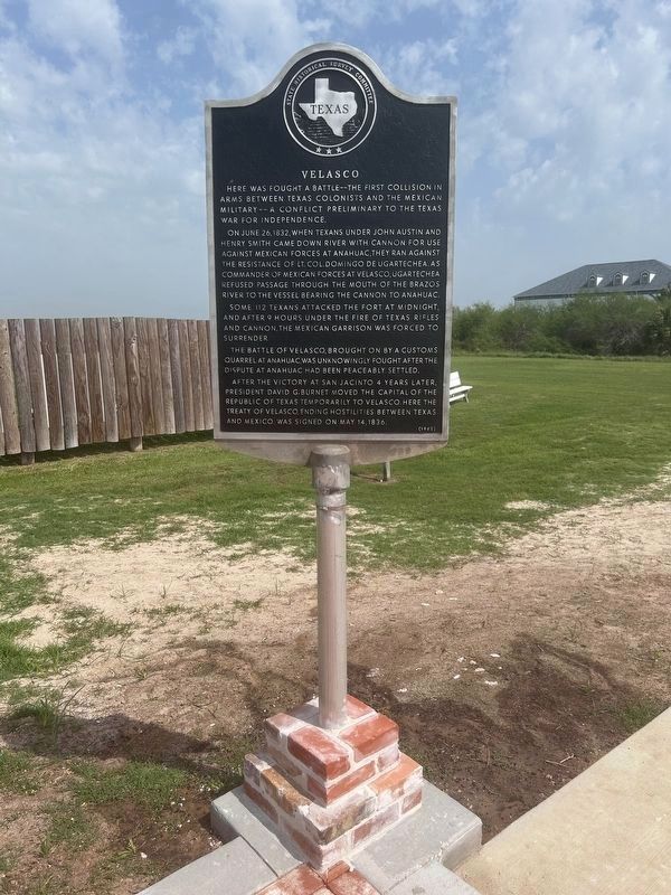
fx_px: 672
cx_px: 336
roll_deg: -0.2
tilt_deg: -7.3
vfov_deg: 67.3
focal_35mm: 26
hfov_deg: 53.1
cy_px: 448
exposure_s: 1/6211
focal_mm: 5.7
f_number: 1.5
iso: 50
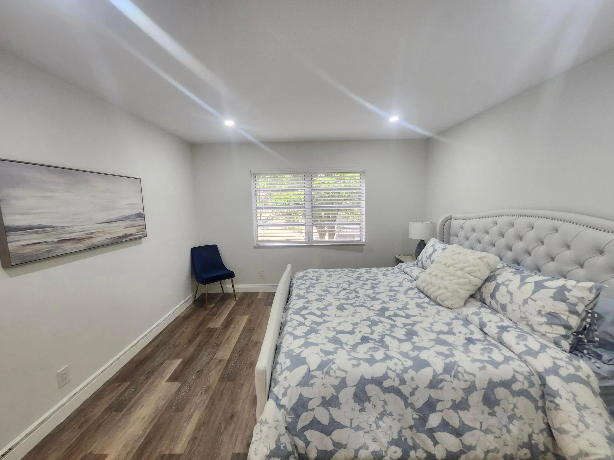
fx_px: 231
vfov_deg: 89.9
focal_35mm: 13
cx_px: 307
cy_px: 230
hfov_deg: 106.2
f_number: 2.2
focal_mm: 1.74
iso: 200
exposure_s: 1/60
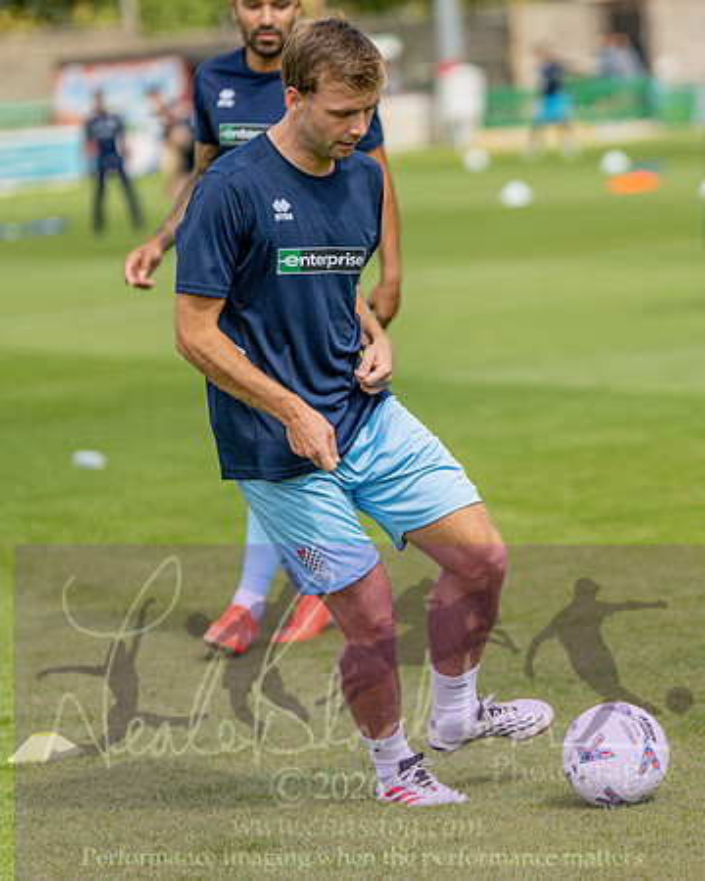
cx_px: 593
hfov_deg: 8.1
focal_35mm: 191
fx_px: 4988
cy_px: 471
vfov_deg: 10.1
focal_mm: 85
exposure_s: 1/6400
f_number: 1.6
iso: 180
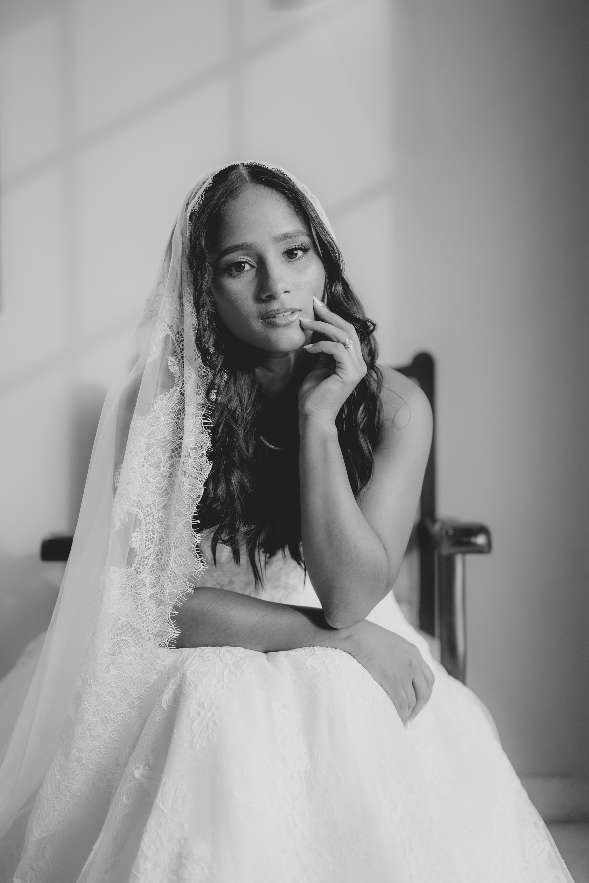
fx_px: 1227
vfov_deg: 39.6
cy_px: 442
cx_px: 294
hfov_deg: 27.0
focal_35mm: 50
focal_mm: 50
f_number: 1.8
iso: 320
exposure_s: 1/500
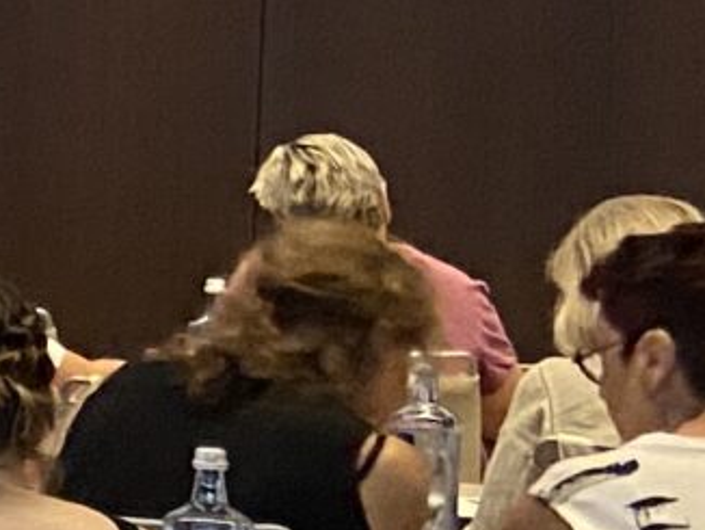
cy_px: 136
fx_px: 4158
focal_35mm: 204
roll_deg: -1.7
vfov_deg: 7.3
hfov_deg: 8.0
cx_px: -1574
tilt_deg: -2.2
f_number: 1.8
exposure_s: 1/33
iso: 400
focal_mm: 4.25
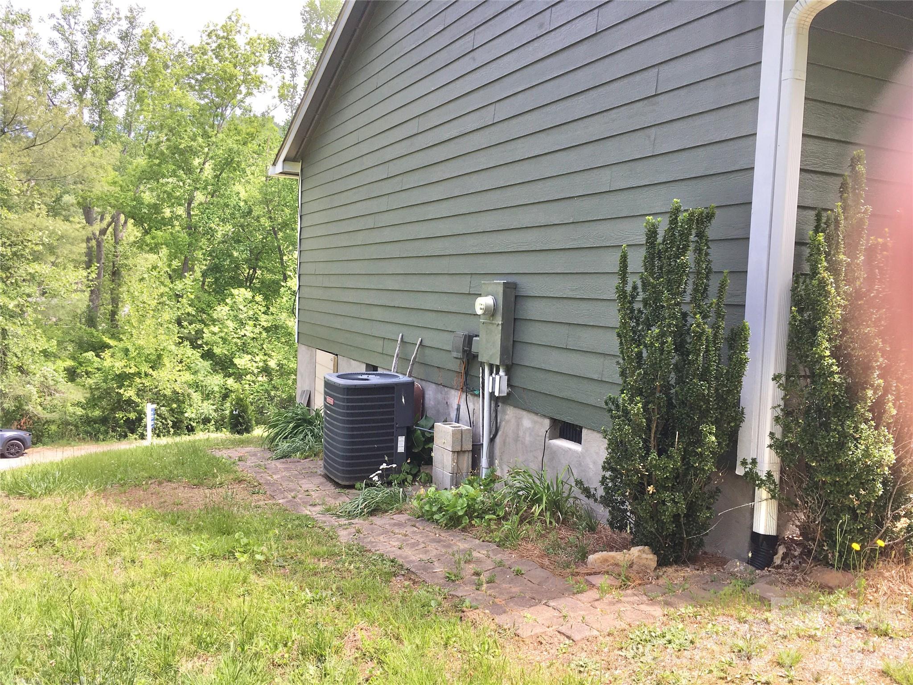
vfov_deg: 48.2
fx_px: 765
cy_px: 342
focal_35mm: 29
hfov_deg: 61.7
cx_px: 456
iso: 25
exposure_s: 1/339
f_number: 2.2
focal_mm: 4.15
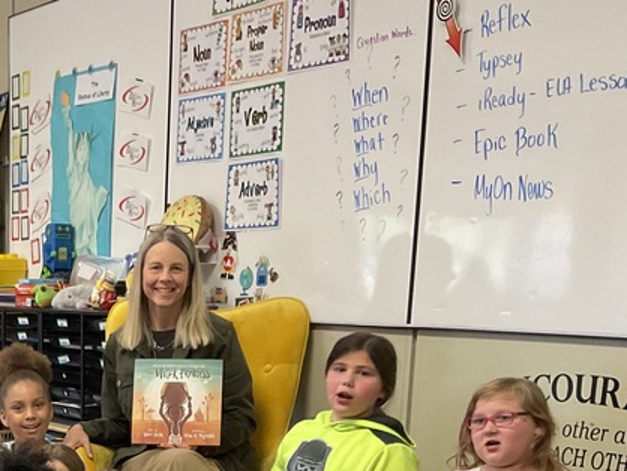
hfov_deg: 26.1
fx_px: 1287
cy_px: 558
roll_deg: -0.7
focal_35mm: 71
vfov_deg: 19.6
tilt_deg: -13.5
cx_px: 18
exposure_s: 1/40
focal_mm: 3
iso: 250
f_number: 1.8
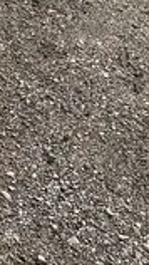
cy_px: 124
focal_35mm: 80
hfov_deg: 12.8
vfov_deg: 26.5
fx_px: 561
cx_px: -167
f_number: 1.8
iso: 25
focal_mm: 3
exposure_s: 1/929
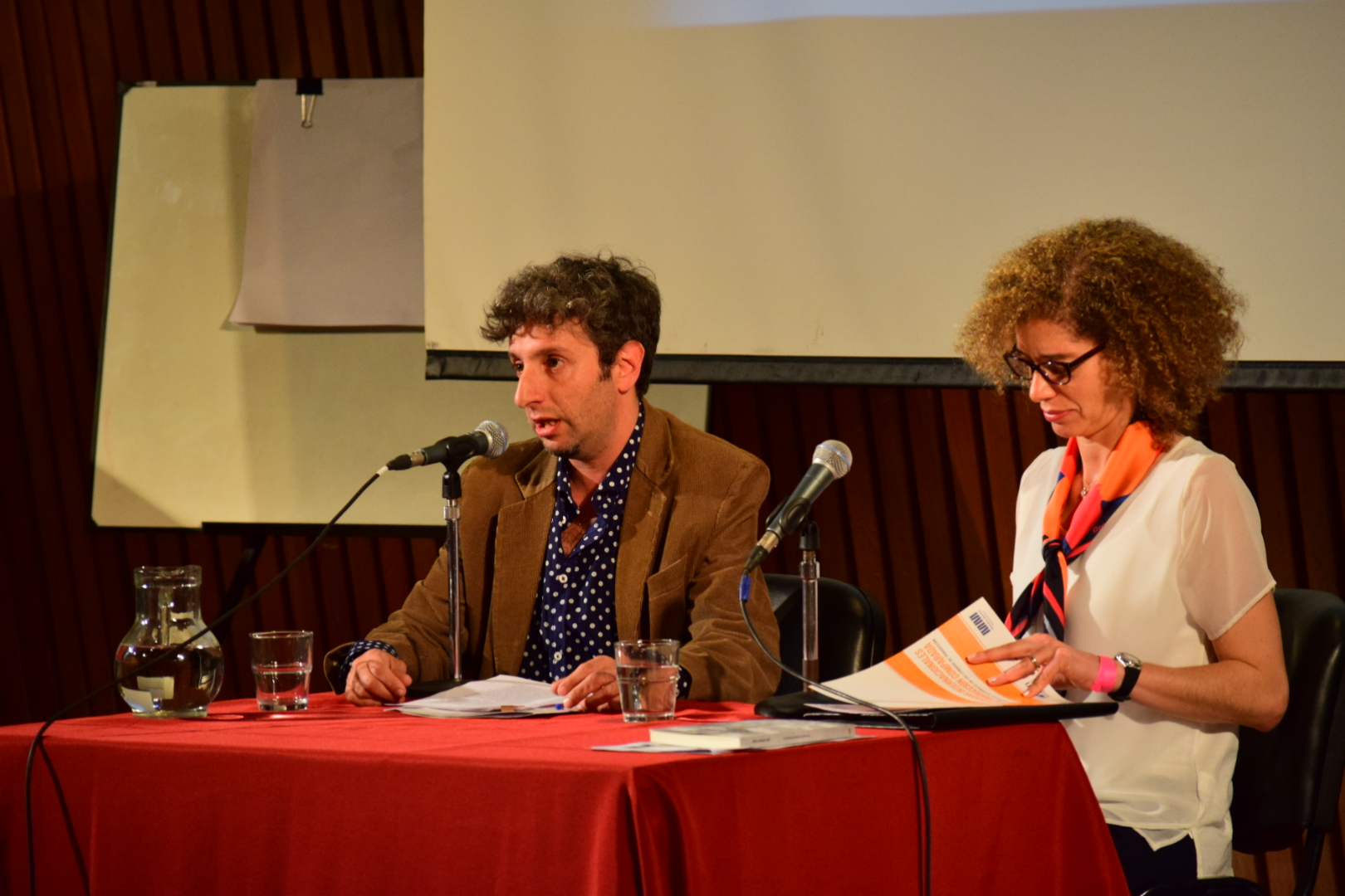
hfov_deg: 11.4
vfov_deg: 7.6
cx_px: 672
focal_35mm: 180
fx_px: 6724
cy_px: 448
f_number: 4.8
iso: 1000
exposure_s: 1/50
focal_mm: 120
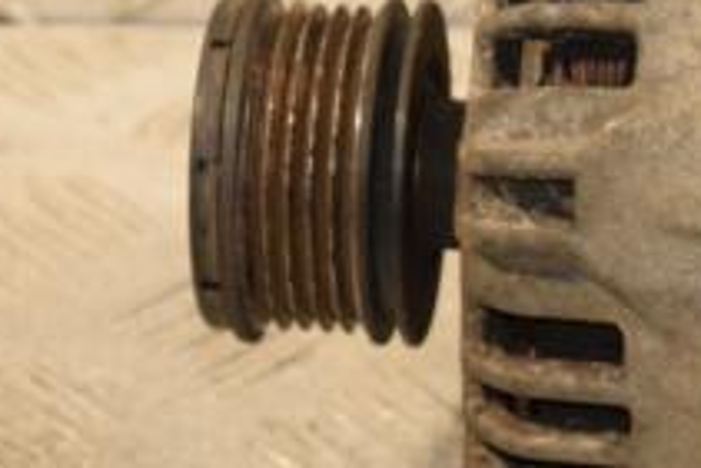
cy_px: 282
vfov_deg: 4.0
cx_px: 841
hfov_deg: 6.0
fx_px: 6644
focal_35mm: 341
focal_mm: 80
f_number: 5.3
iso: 800
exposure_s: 1/125
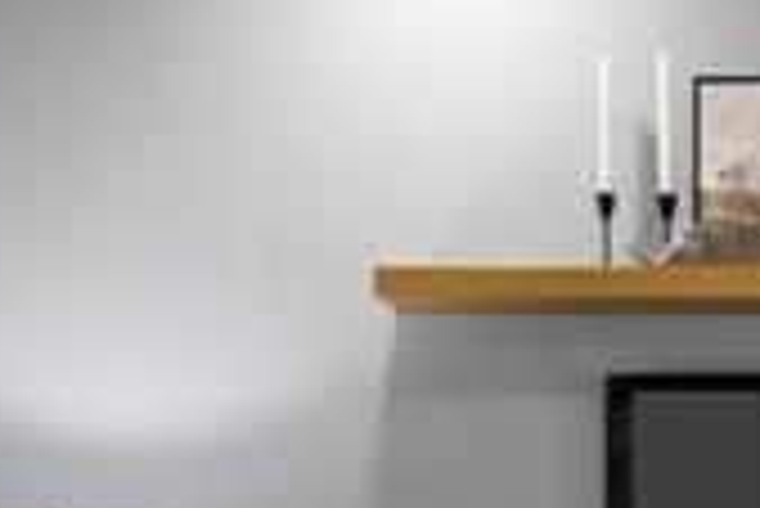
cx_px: 791
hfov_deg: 19.2
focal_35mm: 103
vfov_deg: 13.0
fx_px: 2176
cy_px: 625
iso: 400
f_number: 8
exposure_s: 1/3
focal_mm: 17
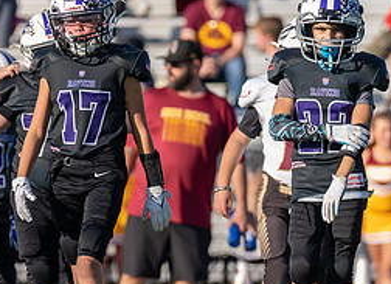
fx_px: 9693
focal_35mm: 868
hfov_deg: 2.3
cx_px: 123
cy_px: 181
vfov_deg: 1.7
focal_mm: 200
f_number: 2.8
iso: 100
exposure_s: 1/1600
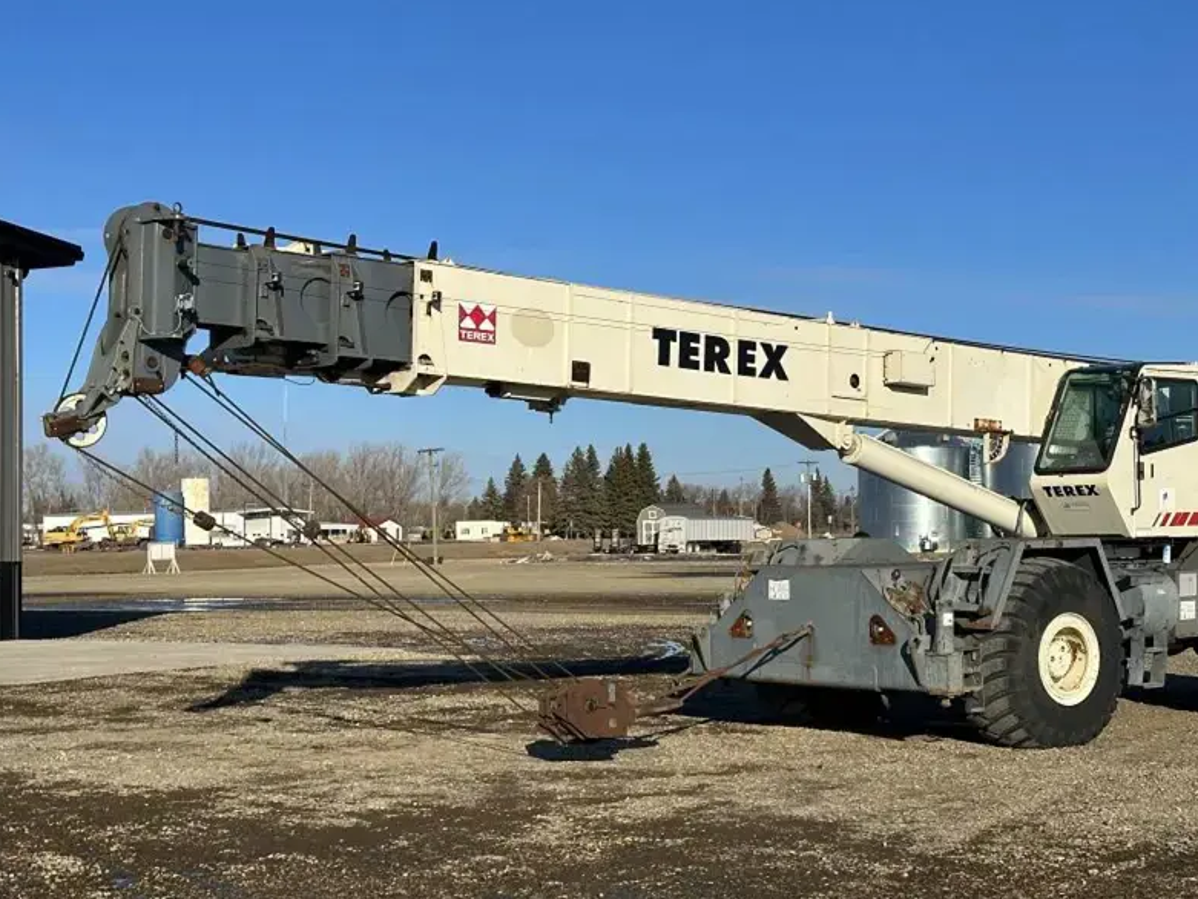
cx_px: 721
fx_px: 2042
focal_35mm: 59
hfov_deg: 32.6
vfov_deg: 24.8
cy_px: 471
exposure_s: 1/6623
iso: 64
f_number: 1.78
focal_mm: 6.86
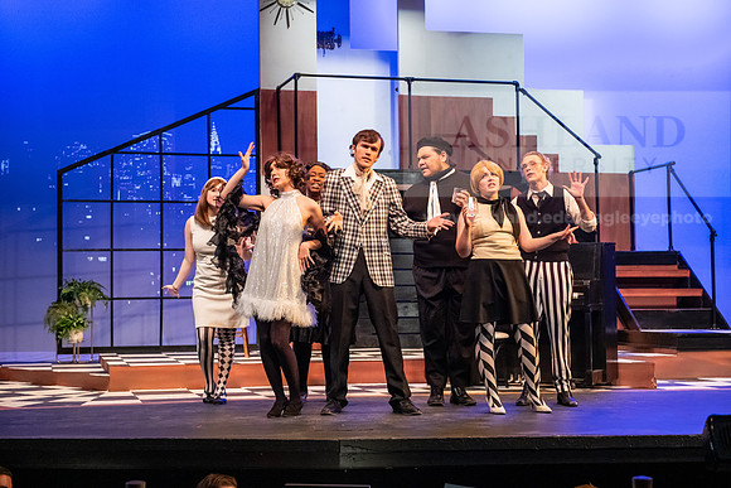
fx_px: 1259
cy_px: 244
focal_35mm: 62
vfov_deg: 21.9
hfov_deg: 32.4
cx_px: 366
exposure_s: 1/200
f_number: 3.5
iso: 4000
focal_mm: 62
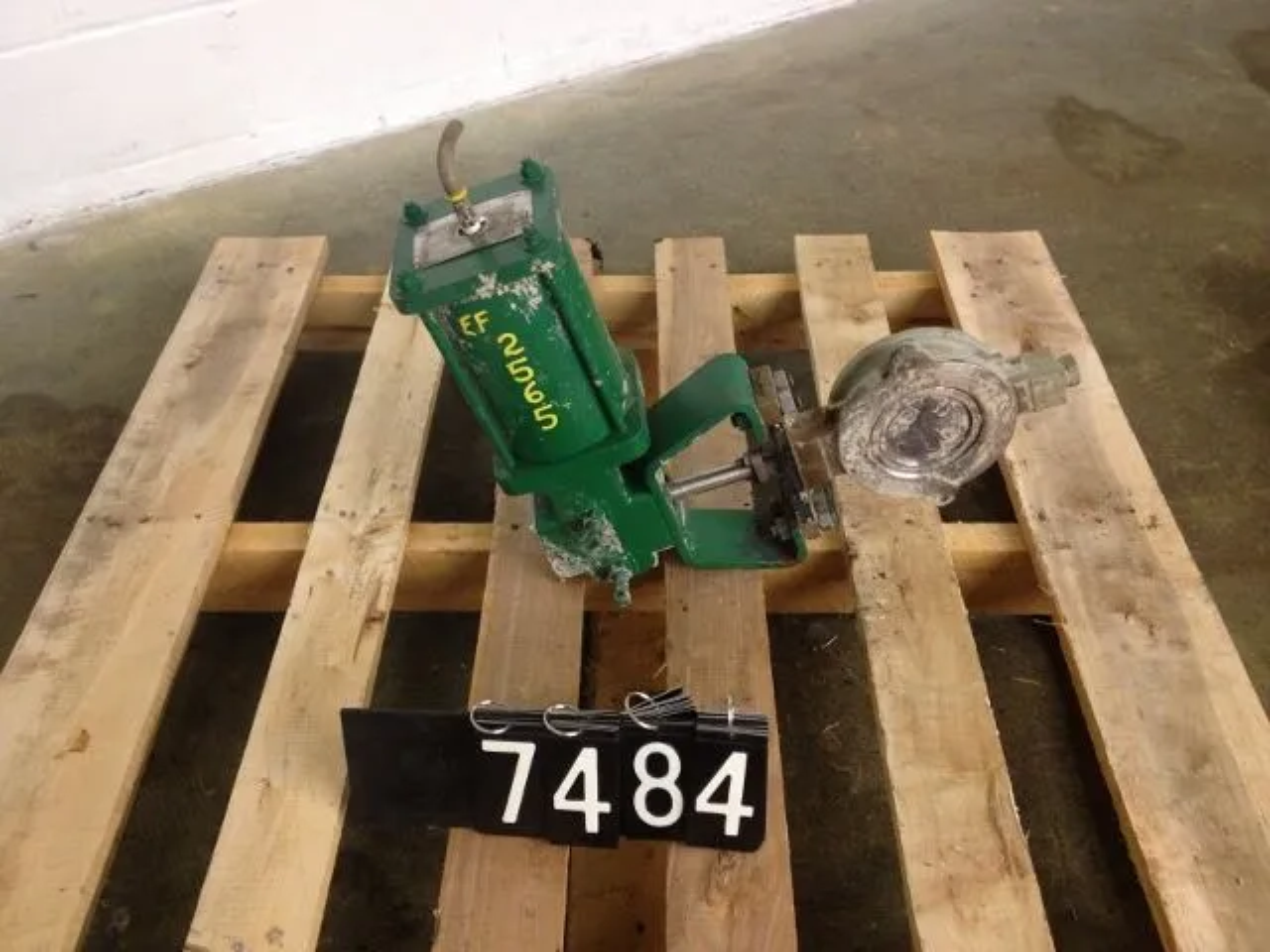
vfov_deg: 40.7
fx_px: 1284
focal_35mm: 35
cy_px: 476
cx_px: 635
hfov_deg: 52.6
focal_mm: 4.28
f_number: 2.4
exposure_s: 1/20
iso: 200
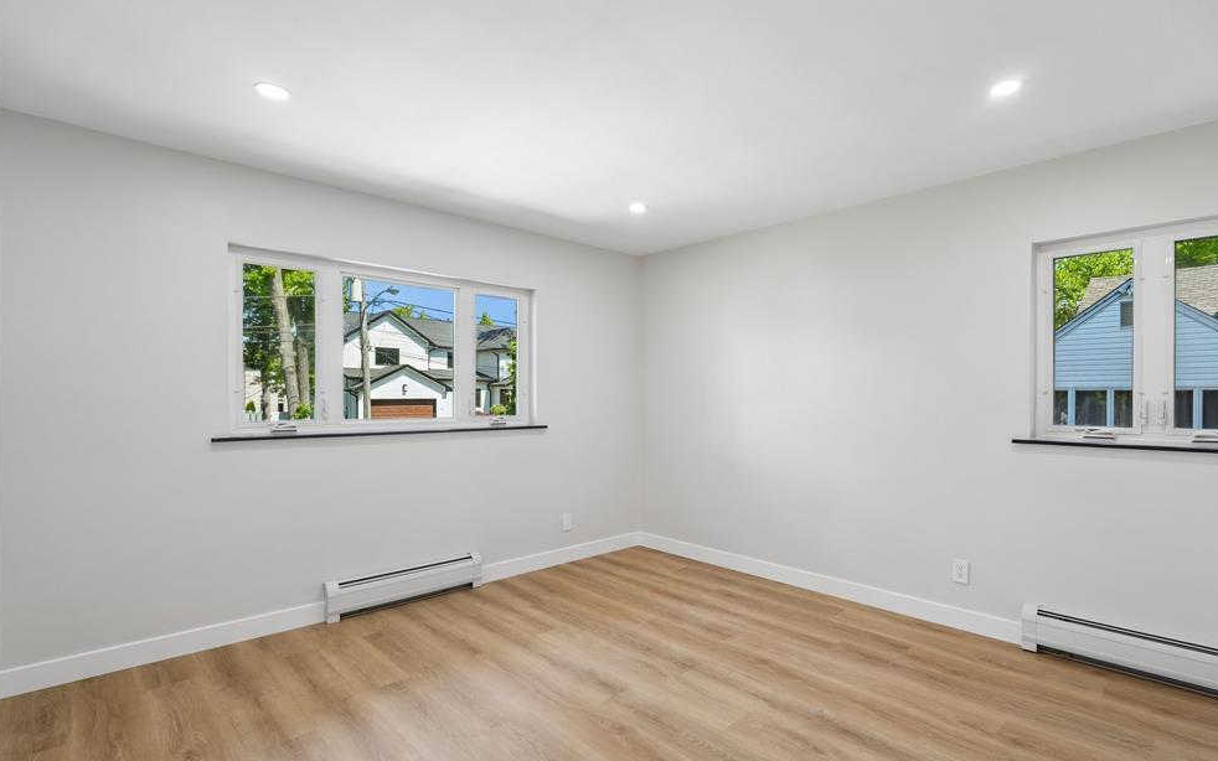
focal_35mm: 17
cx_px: 629
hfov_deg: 94.3
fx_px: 564
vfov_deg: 67.9
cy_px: 410
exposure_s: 1/25
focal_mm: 16
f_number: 8
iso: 400
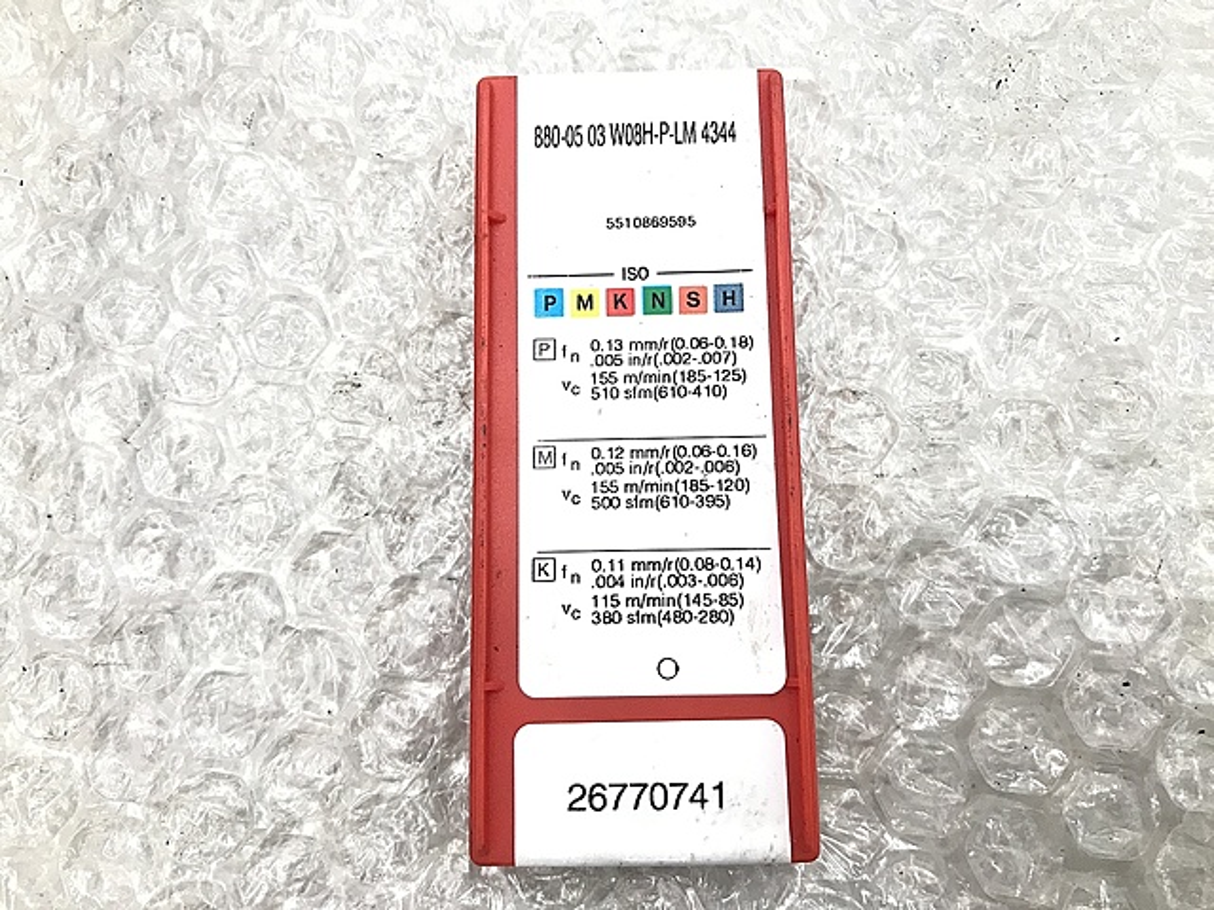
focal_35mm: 28
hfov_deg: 63.4
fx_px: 982
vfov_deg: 49.7
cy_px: 455
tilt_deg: -80.6
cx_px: 607
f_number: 1.8
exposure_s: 1/25
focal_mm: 3.99
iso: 20
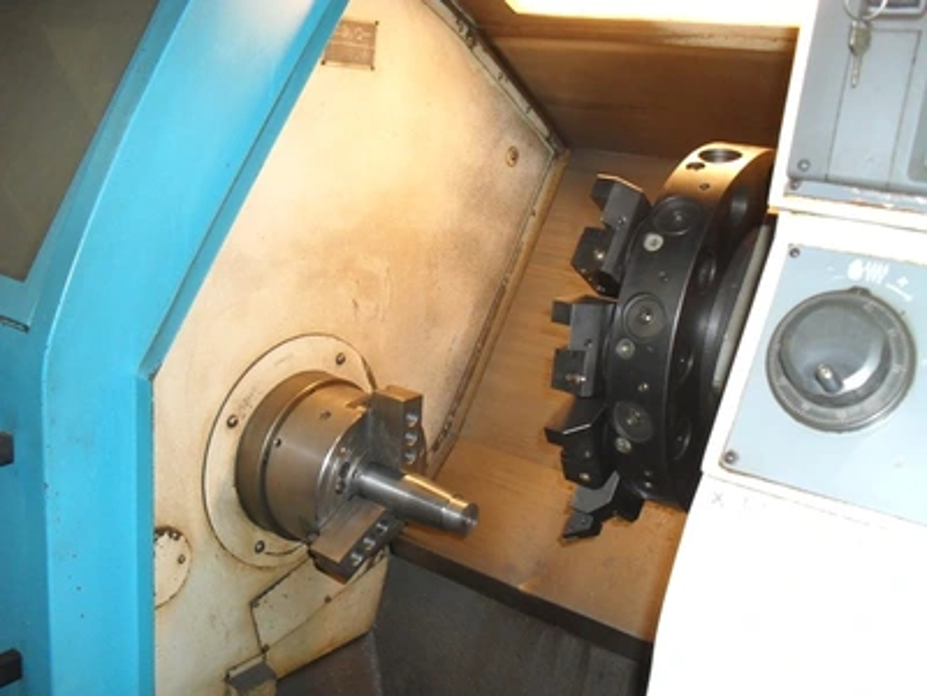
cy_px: 348
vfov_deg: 40.7
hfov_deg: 52.6
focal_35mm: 35
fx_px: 937
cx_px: 464
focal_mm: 6.3
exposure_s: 1/45
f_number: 3.2
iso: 200
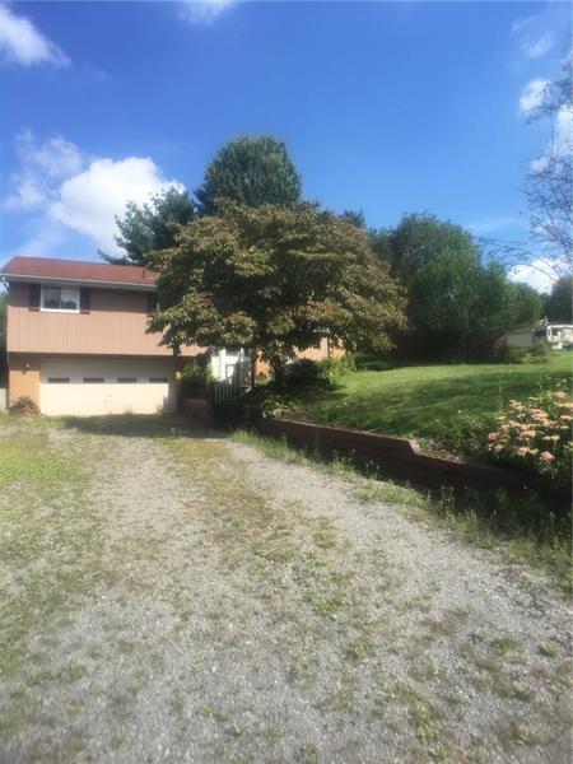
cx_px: 286
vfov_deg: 61.7
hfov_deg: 48.2
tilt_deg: +0.6
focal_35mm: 29
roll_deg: -0.4
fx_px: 640
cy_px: 382
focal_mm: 4.15
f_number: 2.2
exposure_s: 1/986
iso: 25
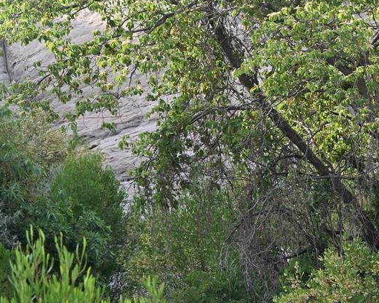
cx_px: 61
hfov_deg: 9.7
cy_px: 54
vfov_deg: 7.8
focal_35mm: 199
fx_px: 2231
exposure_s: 1/640
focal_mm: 70
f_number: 7.1
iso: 400
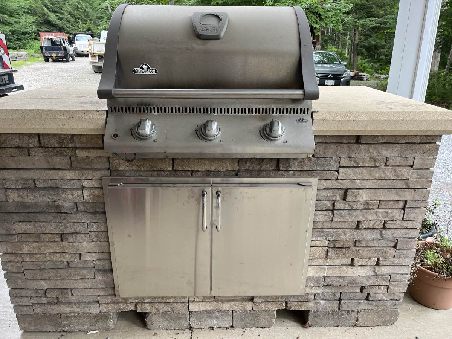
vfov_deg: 53.1
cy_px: 170
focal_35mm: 26
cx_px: 226
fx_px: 339
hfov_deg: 67.3
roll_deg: +0.6
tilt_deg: -21.1
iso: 64
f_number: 1.6
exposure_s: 1/121
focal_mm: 5.1
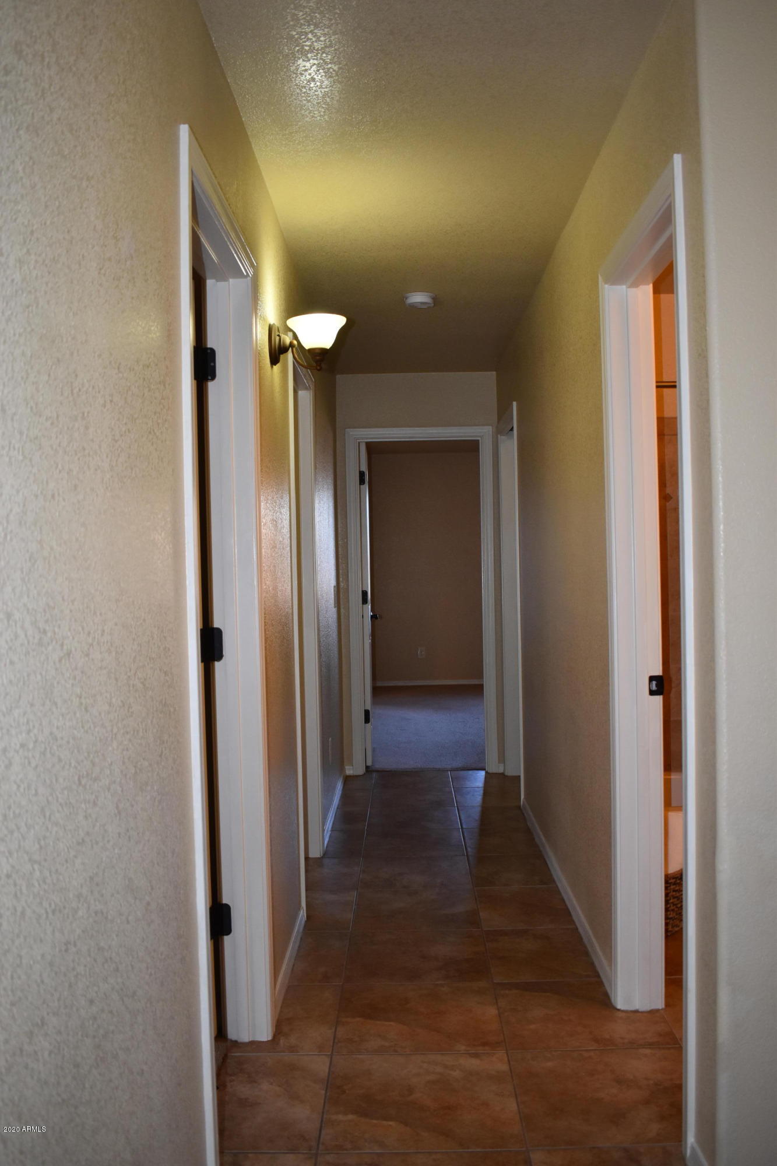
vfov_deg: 61.9
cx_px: 388
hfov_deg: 43.6
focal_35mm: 30
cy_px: 583
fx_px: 971
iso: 800
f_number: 3.8
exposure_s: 1/160
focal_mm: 20
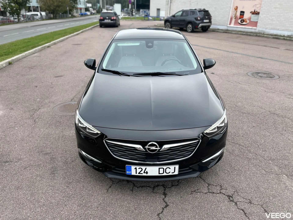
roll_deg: -2.4
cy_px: 110
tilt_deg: -23.9
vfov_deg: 53.1
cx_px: 146
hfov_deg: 67.3
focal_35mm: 26
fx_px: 220
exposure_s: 1/649
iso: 50
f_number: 1.6
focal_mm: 5.1
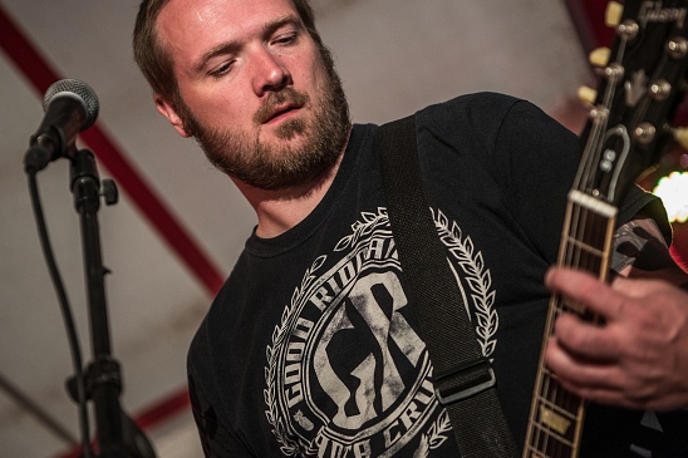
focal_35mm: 92
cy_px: 162
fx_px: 1758
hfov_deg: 22.1
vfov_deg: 14.8
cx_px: 341
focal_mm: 70
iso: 640
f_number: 2.8
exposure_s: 1/100
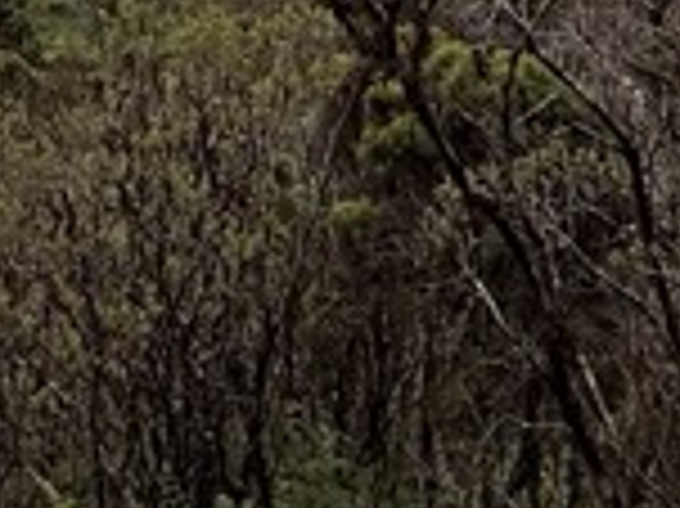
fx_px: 1865
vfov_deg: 11.5
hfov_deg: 20.4
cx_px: 108
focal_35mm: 95
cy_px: -863
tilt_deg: +1.1
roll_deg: -0.1
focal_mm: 2.22
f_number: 2.2
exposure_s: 1/1848
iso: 64
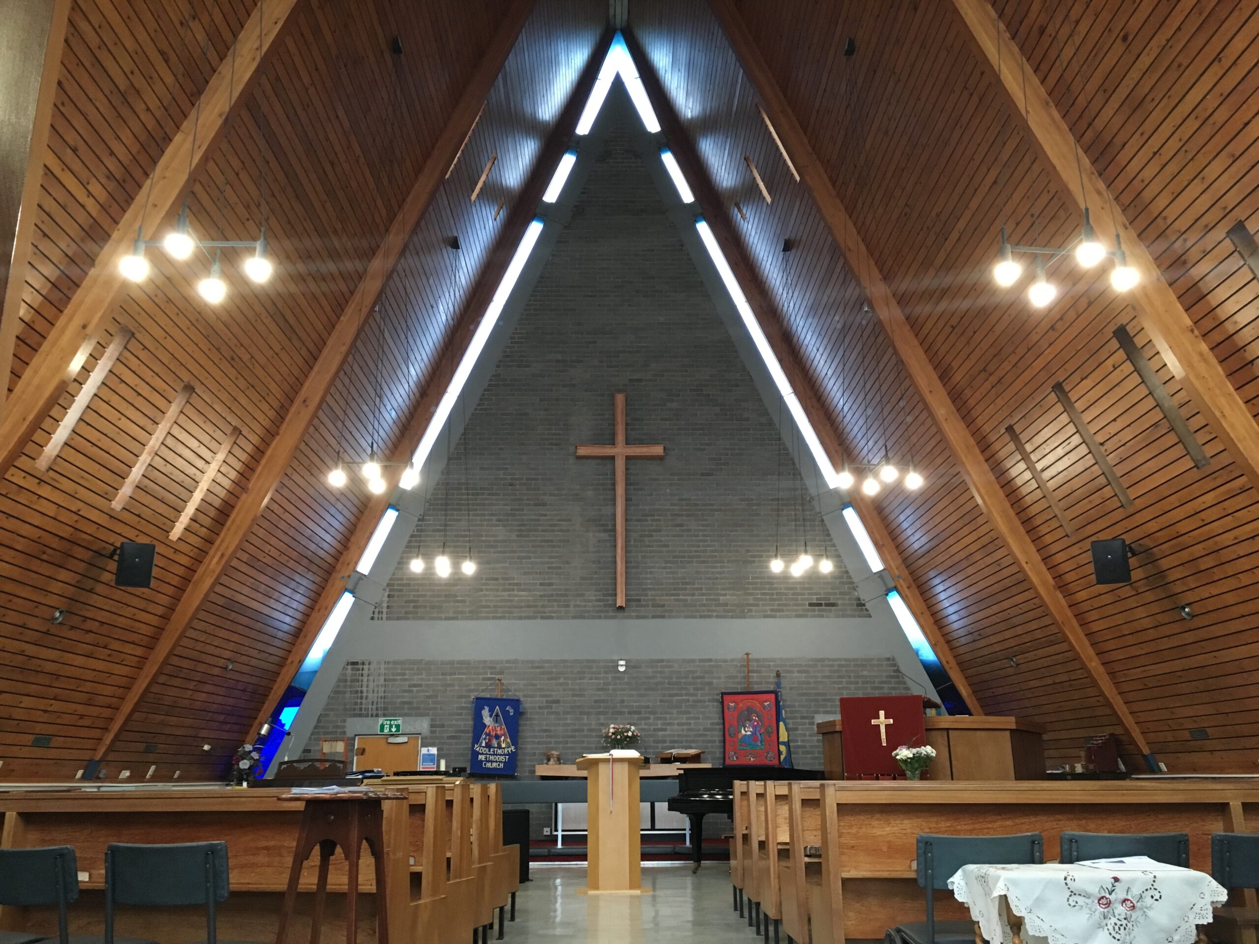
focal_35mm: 29
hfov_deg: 61.7
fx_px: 1055
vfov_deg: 48.2
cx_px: 630
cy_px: 472
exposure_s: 1/33
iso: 200
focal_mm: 4.15
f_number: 2.2
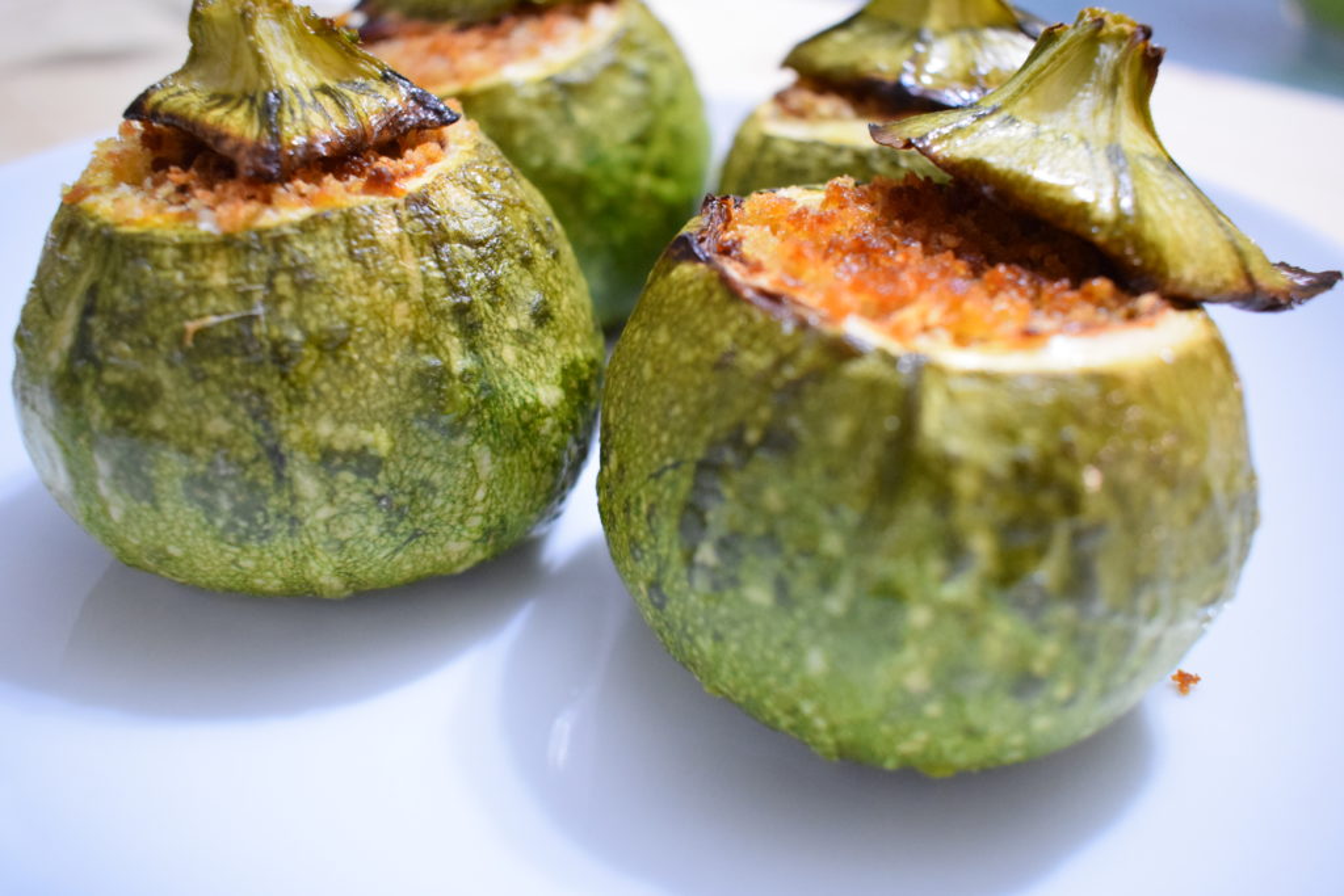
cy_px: 448
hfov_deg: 61.9
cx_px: 672
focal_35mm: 30
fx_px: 1120
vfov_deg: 43.6
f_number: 3.5
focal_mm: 20
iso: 3200
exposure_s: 1/50
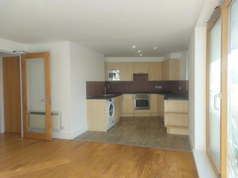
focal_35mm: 25
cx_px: 119
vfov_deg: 54.9
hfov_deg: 69.4
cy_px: 89
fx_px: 172
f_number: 1.8
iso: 25
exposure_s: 1/100
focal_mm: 5.23
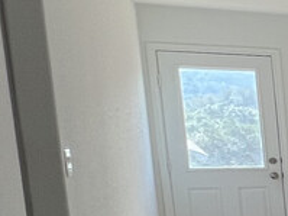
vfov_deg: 15.2
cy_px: 249
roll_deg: -0.6
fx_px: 782
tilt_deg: -7.9
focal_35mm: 94
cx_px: 913
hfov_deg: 10.8
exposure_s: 1/120
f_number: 1.8
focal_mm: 1.57
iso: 40
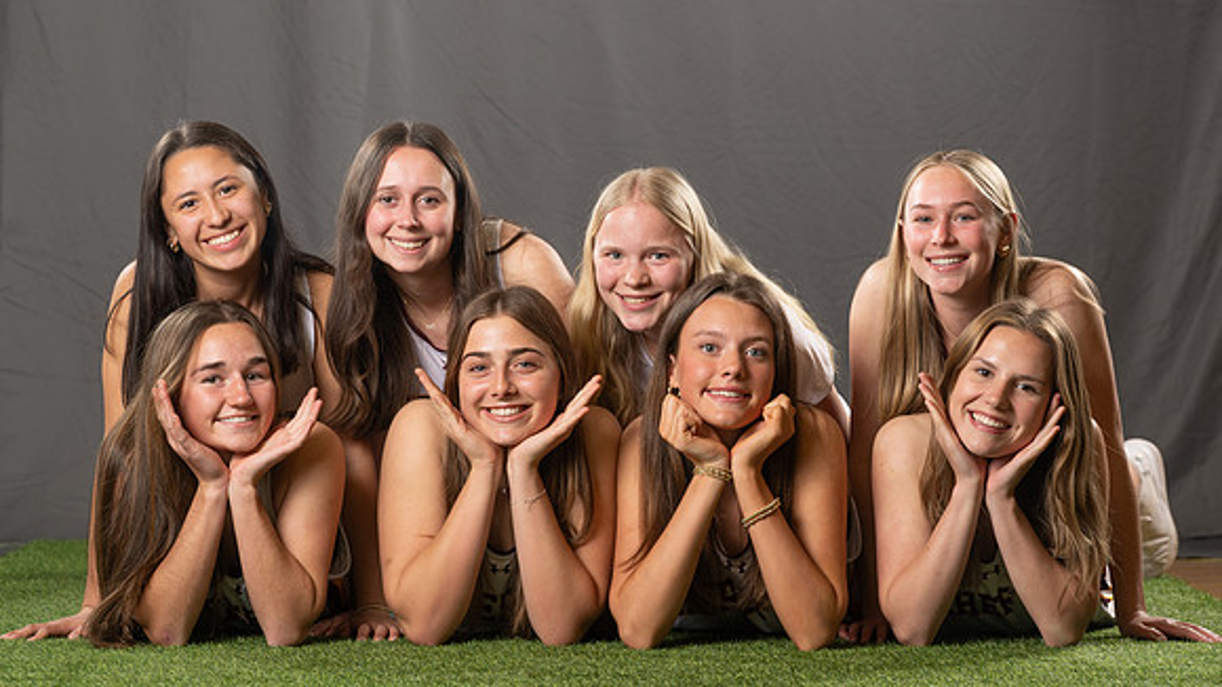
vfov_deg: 9.0
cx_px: 743
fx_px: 4382
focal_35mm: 135
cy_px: 354
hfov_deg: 15.9
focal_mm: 105
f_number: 5.6
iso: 125
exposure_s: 1/160
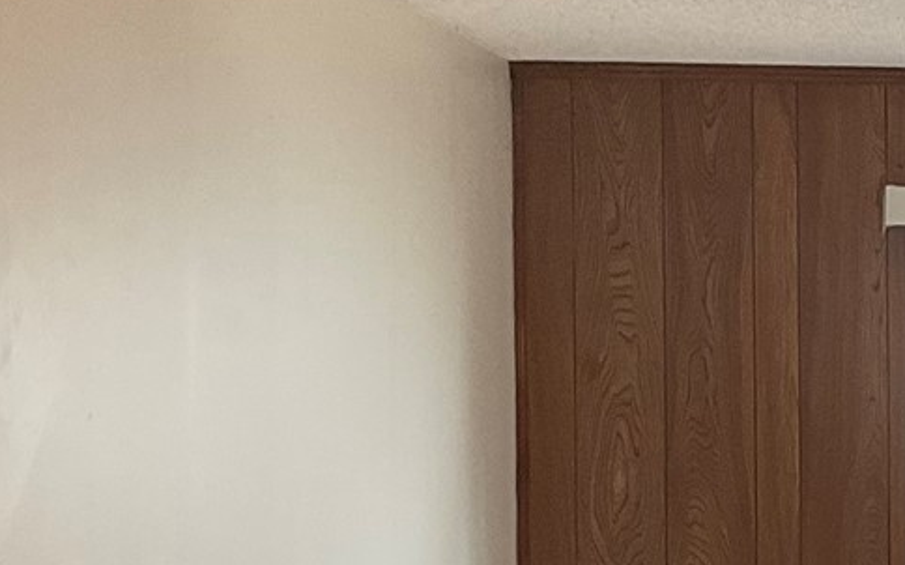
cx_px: 1490
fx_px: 3008
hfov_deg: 15.3
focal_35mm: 122
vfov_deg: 10.7
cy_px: 511
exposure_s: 1/60
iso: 50
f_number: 1.8
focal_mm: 3
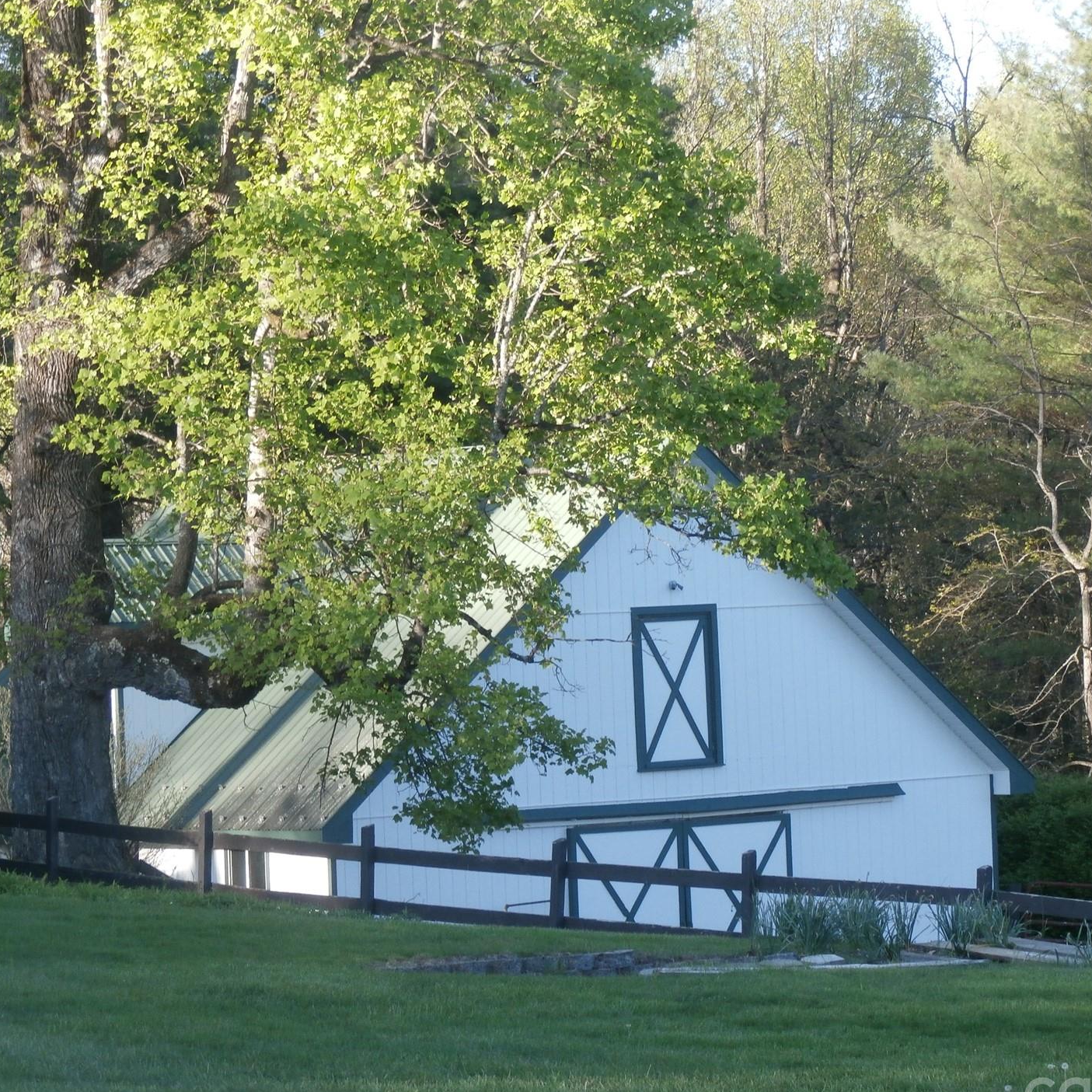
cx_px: 668
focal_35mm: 125
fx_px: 4461
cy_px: 566
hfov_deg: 13.9
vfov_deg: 14.0
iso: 125
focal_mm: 17.34
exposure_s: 1/100
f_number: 4.9
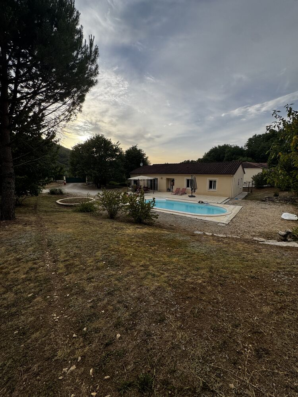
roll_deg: +0.3
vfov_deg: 102.1
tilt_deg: -8.9
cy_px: 198
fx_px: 161
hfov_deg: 85.7
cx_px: 149
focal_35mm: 14
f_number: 2.2
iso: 40
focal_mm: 2.22
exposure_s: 1/1256
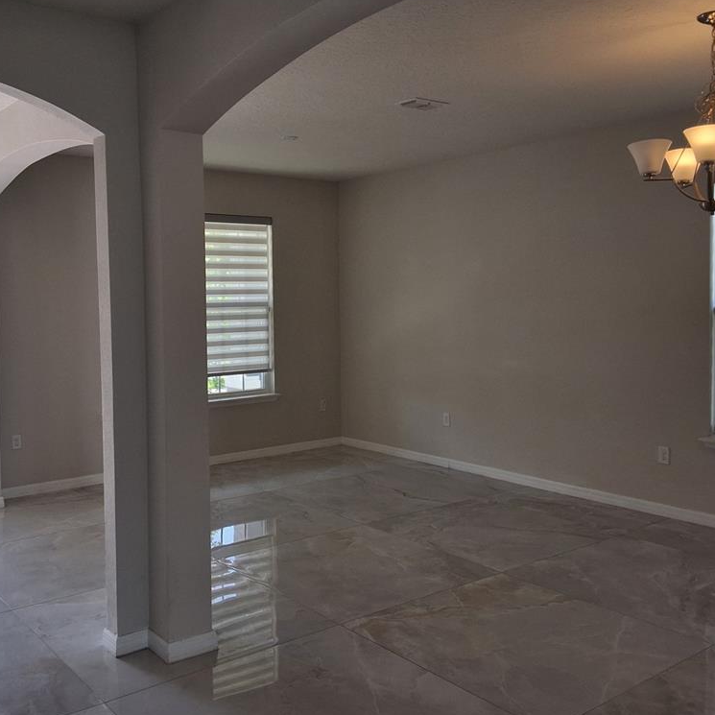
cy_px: 358
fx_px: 795
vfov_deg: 48.5
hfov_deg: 48.2
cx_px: 295
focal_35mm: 34
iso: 32
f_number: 1.9
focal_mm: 2.91
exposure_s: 1/254
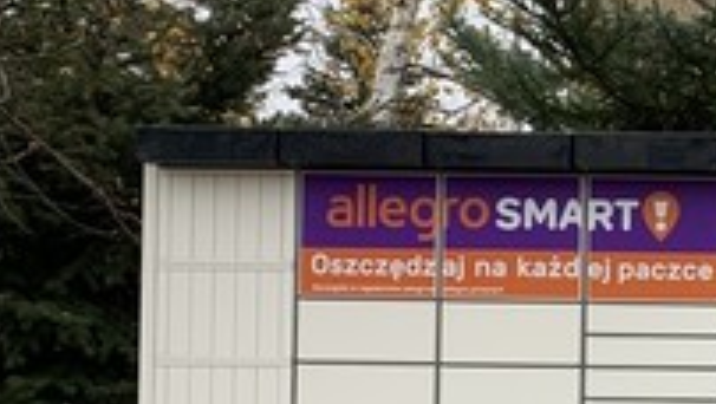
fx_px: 1862
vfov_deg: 12.2
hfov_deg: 18.9
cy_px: 402
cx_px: 1099
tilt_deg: +2.7
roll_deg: -0.3
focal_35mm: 98
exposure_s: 1/485
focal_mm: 4.25
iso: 25
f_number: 1.8
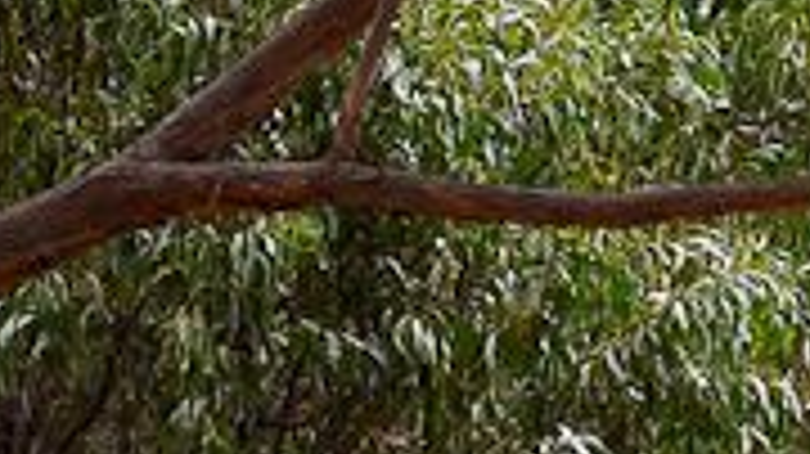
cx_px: 1184
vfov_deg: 2.1
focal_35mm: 581
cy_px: 890
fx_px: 12471
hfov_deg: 3.7
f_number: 7.1
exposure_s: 1/1000
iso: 800
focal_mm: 100
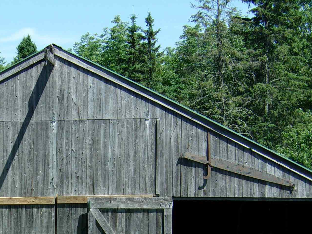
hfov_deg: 15.3
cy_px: 282
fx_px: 1154
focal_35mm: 128
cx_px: 62
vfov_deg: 11.4
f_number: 4.2
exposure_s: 1/400
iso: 80
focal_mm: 9.4
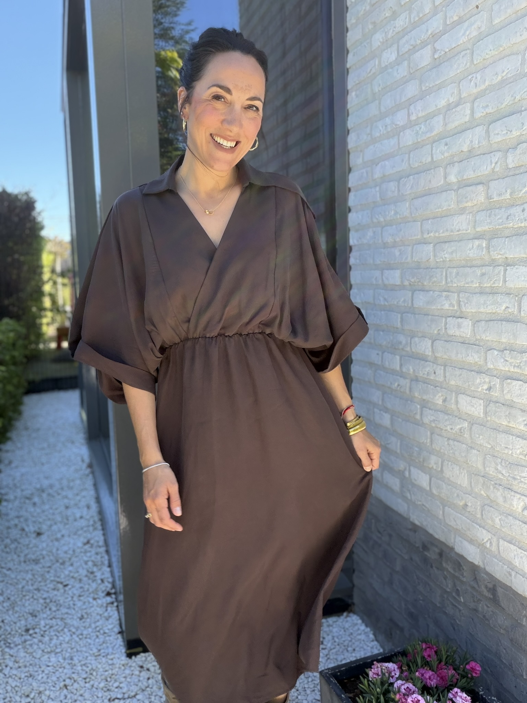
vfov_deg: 60.0
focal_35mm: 30
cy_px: 352
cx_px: 264
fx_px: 609
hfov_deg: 46.8
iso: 32
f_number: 1.9
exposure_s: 1/261
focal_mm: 2.71
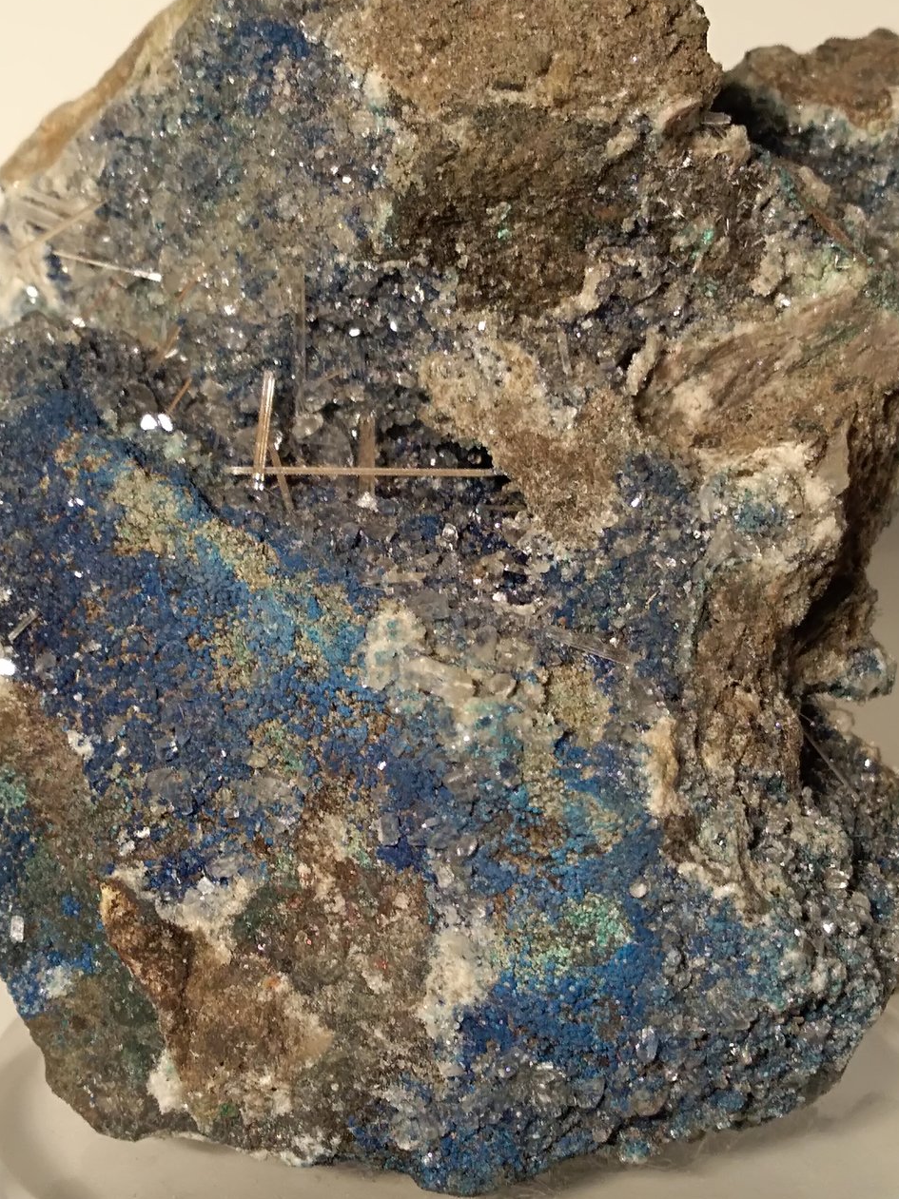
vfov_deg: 55.4
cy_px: 594
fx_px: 1143
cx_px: 433
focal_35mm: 33
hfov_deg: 42.9
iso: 132
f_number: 2
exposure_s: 1/50
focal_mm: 3.54
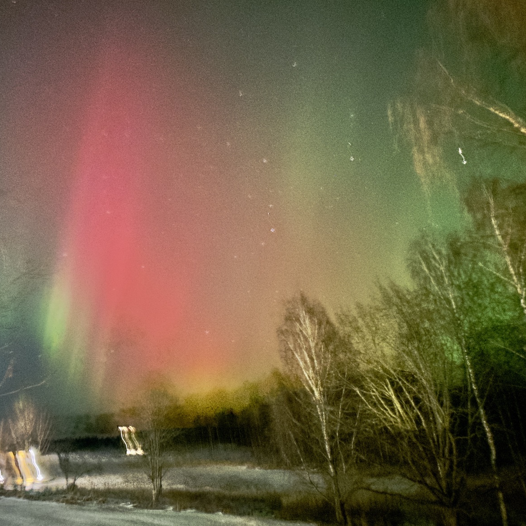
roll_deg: +2.8
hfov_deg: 54.8
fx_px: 499
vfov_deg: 55.6
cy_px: 259
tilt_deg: +18.6
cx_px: 189
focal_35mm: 29
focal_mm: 6.86
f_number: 1.78
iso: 6400
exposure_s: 1
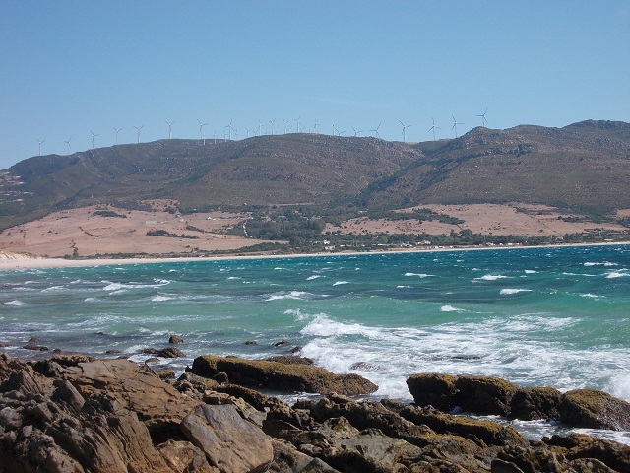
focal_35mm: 60
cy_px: 236
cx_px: 315
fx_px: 1092
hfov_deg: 32.2
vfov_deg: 24.4
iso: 80
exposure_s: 1/200
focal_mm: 8.5
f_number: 8
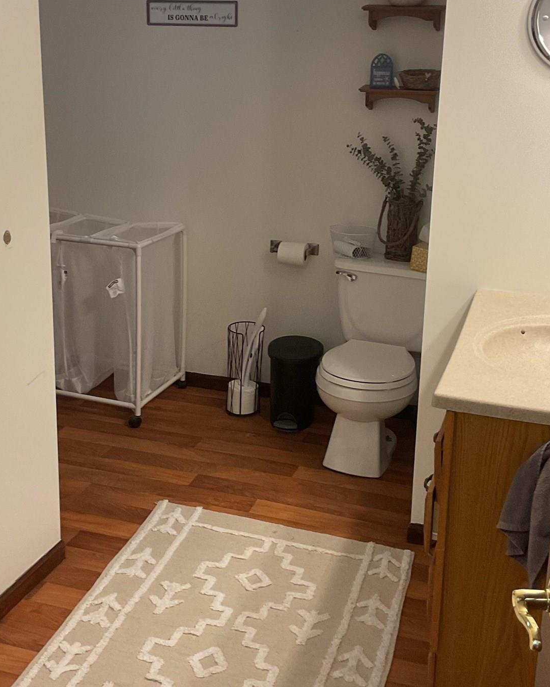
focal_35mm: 48
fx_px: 977
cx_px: 269
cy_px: 307
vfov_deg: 38.7
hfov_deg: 31.4
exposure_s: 1/60
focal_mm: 3
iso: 80
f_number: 1.8
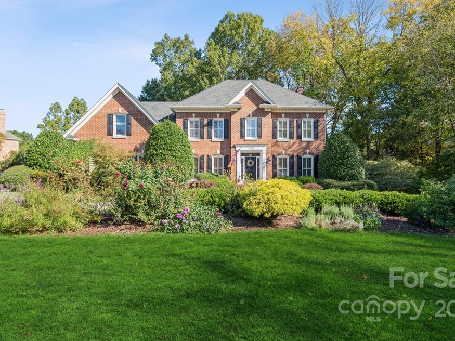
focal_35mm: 18
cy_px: 165
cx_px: 228
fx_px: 237
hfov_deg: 87.8
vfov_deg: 71.6
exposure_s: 1/40
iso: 100
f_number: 11
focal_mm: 16
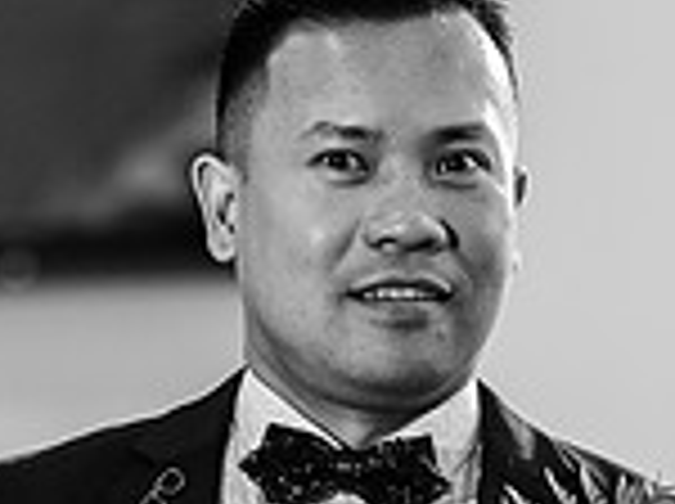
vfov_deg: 4.6
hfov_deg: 6.3
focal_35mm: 317
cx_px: 86
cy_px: 745
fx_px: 6172
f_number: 2
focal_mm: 85
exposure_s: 1/160
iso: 1250
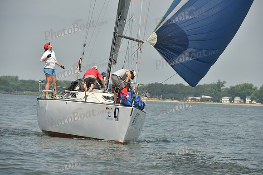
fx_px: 2046
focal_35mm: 280
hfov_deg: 7.4
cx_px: 132
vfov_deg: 4.9
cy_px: 88
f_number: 7.1
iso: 320
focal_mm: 280
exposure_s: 1/1250
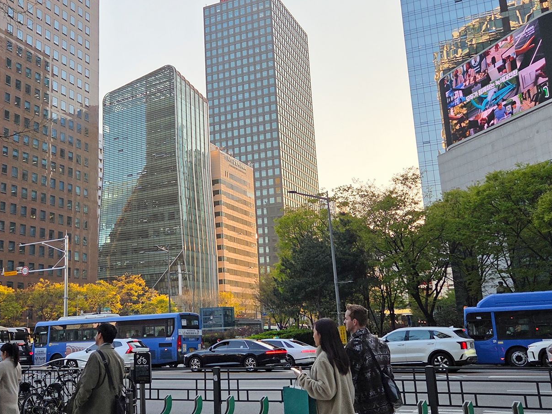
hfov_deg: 48.7
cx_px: 223
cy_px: 179
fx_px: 606
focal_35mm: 38
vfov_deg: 37.6
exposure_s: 1/2346
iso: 80
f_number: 1.8
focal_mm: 5.4
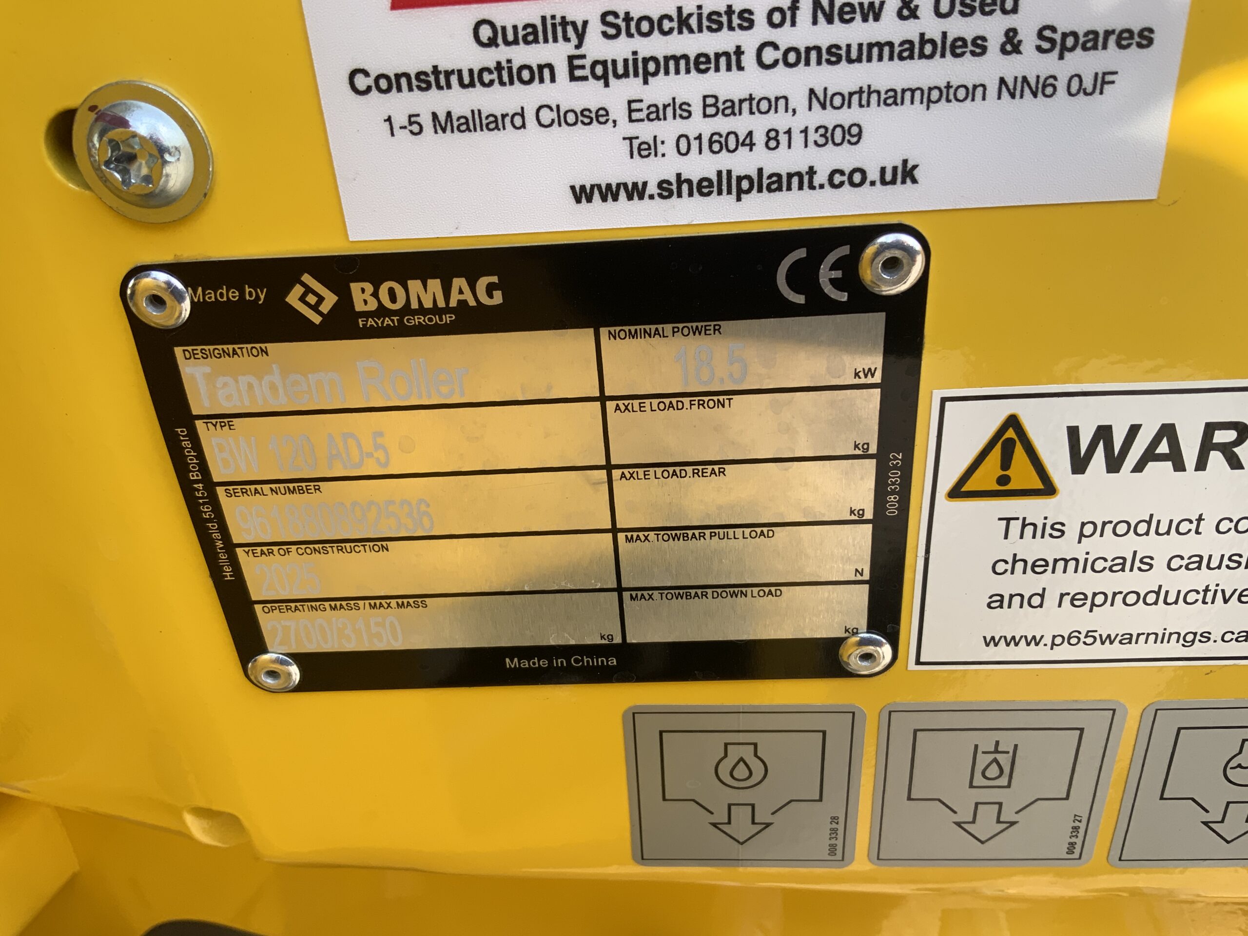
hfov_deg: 61.7
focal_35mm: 29
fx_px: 1046
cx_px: 624
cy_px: 468
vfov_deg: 48.2
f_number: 1.8
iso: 16
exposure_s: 1/469
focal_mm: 3
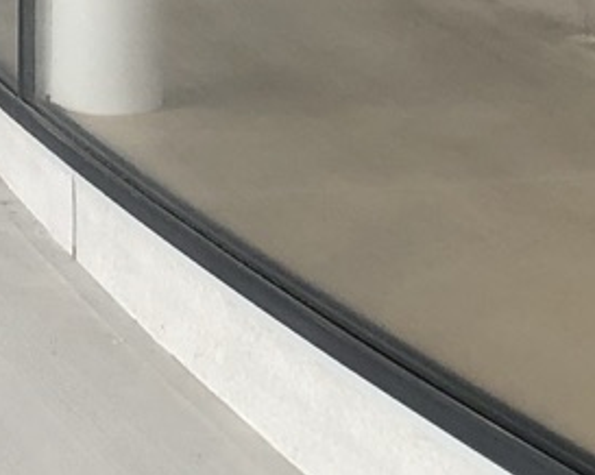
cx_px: 24
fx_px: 2710
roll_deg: +0.4
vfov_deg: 9.6
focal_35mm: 154
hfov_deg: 12.4
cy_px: -336
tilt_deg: -2.5
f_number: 1.8
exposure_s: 1/510
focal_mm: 4
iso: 20
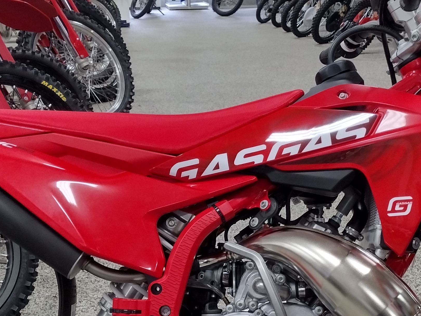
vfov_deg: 21.9
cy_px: 200
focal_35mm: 67
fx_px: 815
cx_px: 270
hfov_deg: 28.8
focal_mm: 4.71
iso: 154
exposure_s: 1/60
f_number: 1.7
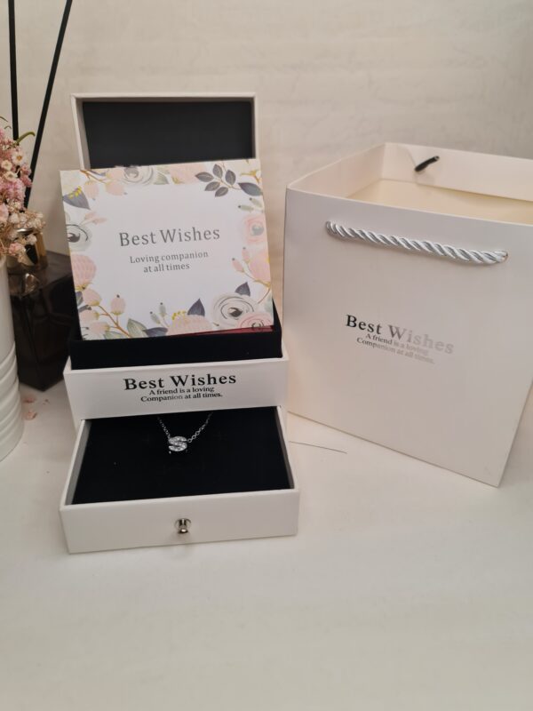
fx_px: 513
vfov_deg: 69.4
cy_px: 356
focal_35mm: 25
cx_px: 266
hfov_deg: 54.9
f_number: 1.8
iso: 50
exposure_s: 1/100
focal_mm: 7
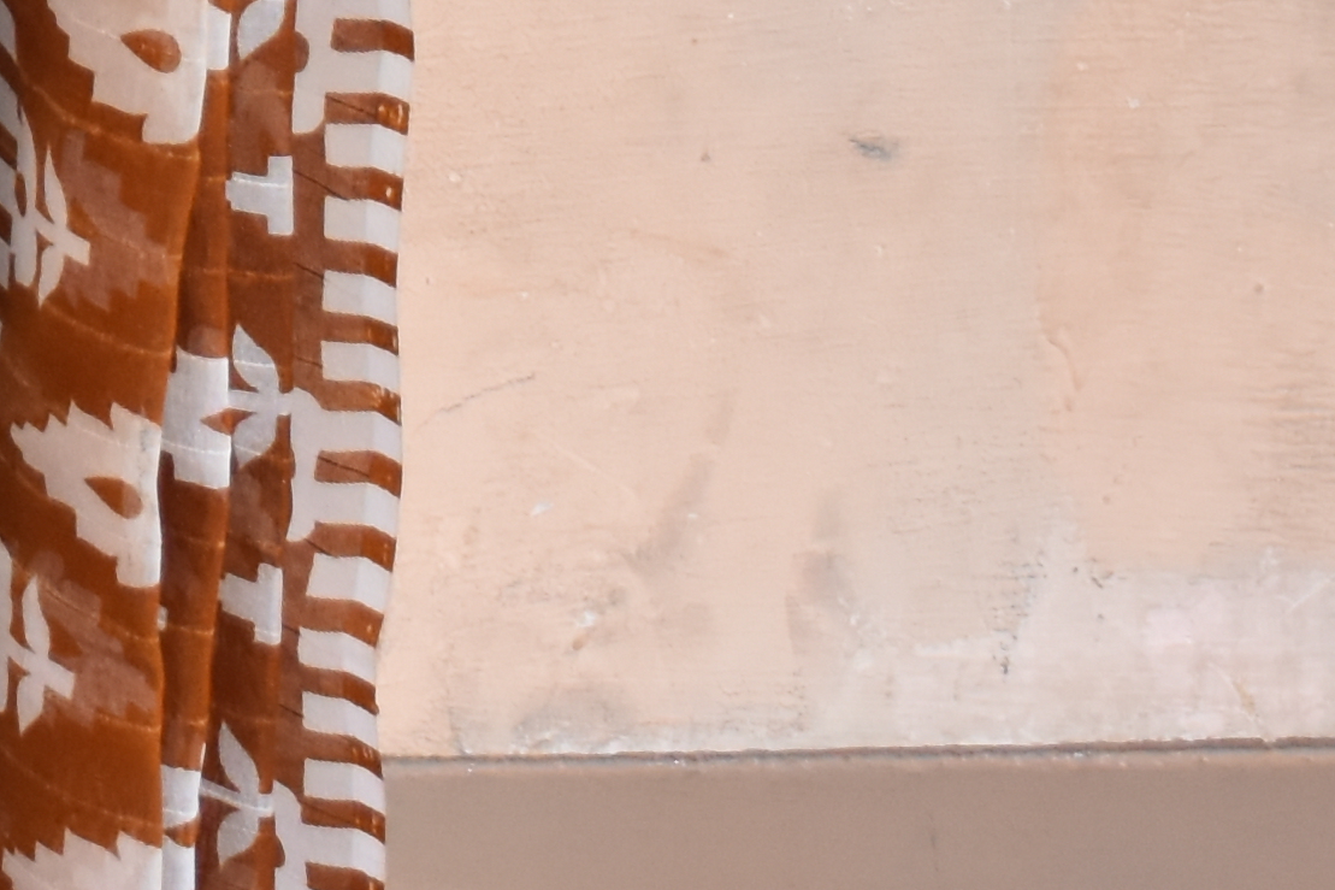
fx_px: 7823
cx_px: -1120
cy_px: -1417
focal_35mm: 211
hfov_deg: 9.3
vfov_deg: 6.2
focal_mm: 26
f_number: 4.8
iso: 800
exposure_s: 1/90
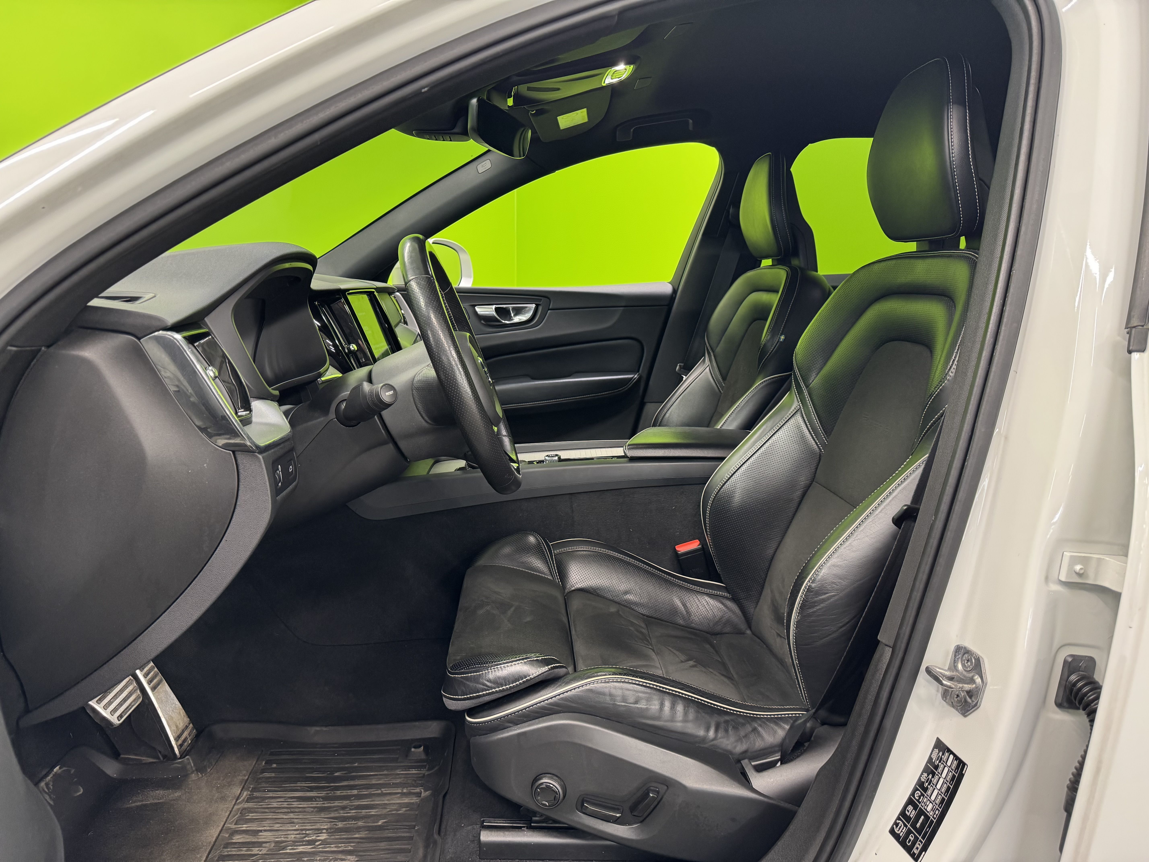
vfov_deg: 56.8
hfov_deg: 71.6
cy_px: 431
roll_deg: -0.3
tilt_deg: -10.6
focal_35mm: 24
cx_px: 574
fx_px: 797
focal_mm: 6.76
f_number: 1.78
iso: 250
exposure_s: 1/50
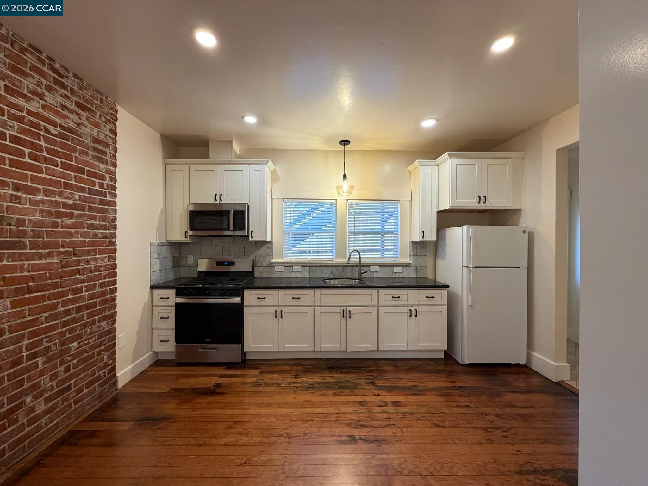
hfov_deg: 102.1
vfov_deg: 85.7
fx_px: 262
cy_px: 243
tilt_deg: -0.6
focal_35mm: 14
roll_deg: +0.3
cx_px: 324
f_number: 2.2
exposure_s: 1/120
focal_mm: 2.22
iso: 320
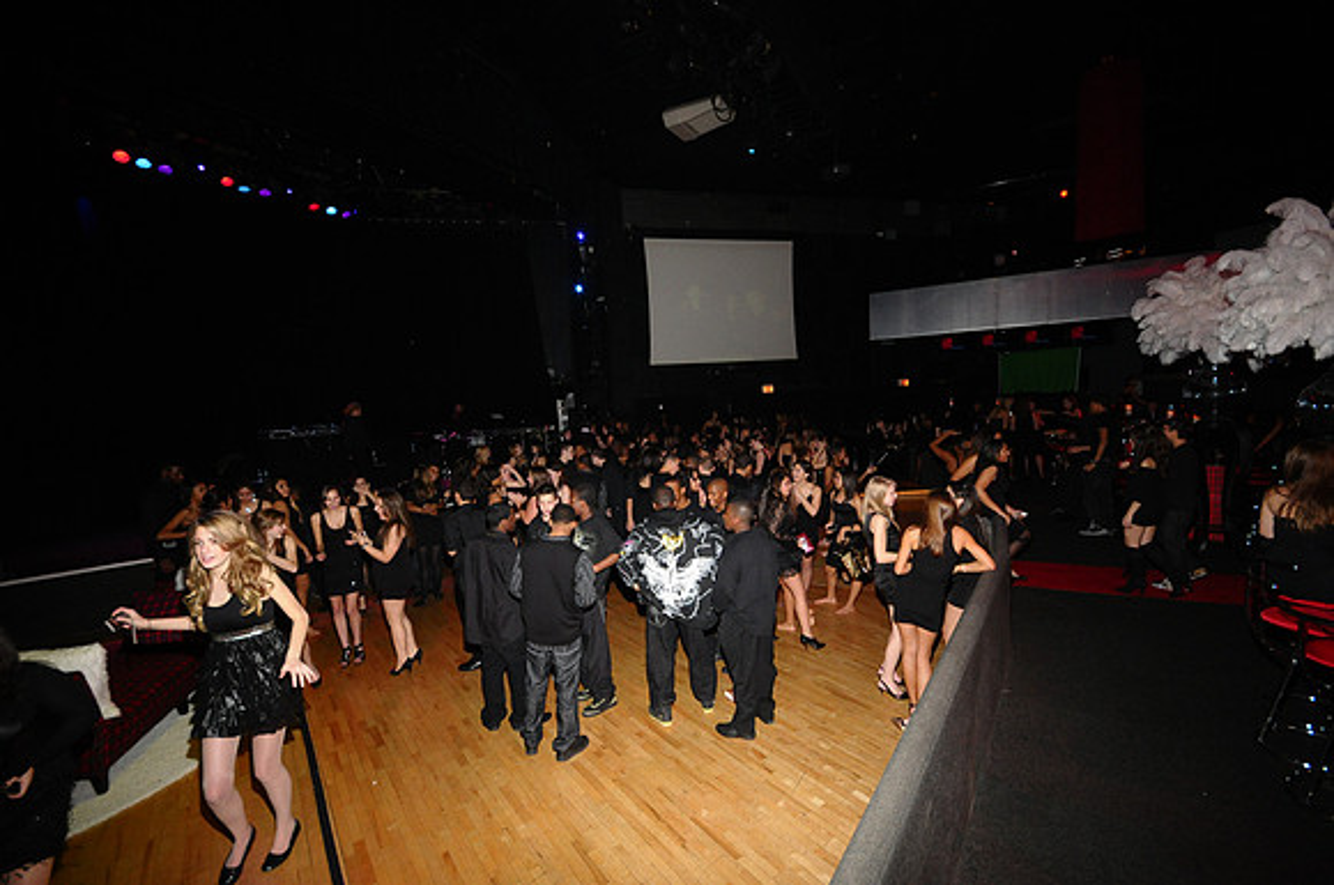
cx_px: 667
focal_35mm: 16
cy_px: 442
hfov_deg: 95.1
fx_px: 611
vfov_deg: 71.9
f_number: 8
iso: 1250
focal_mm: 11
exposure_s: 1/60
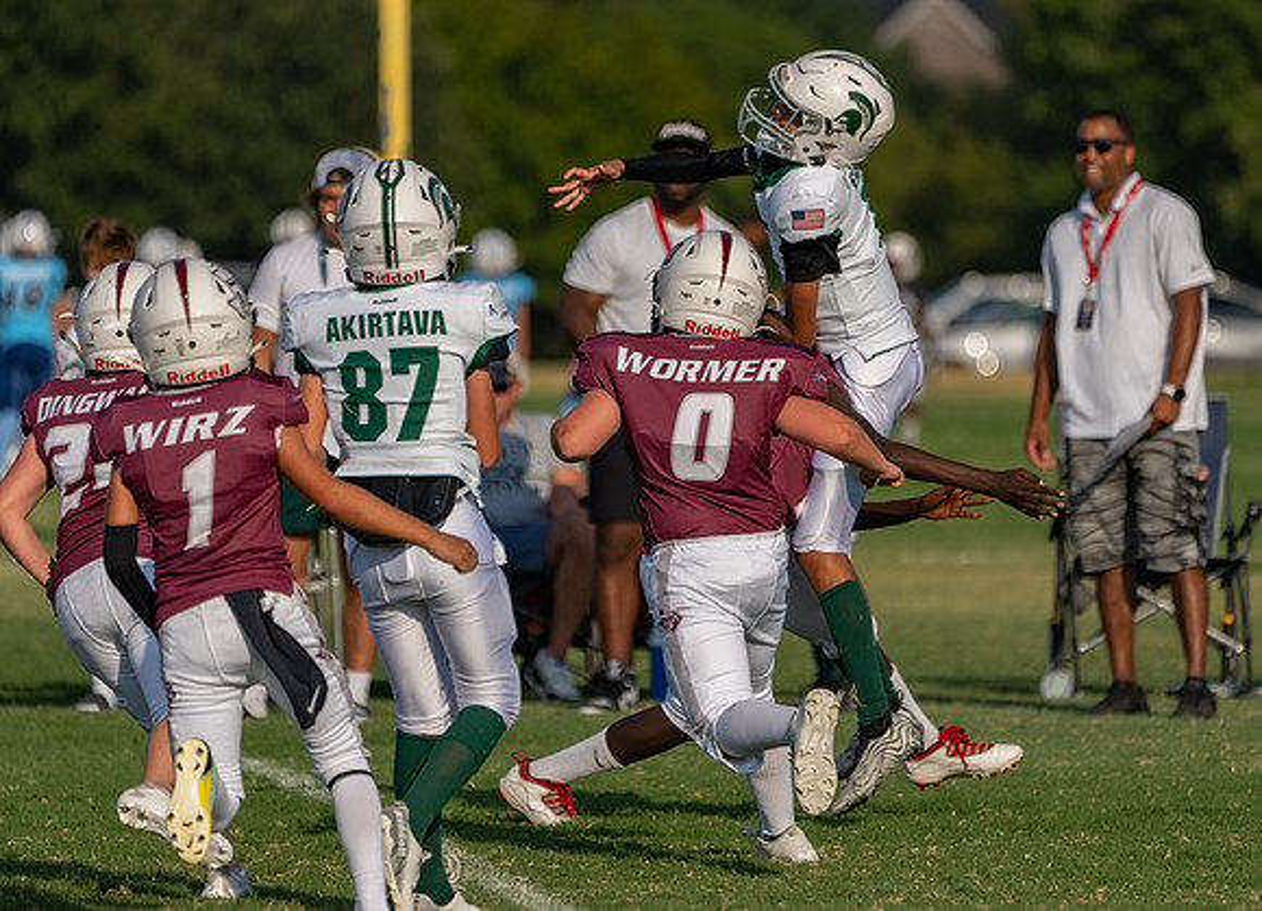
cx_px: 753
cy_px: 410
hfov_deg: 4.1
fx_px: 17426
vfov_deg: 3.0
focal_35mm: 484
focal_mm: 400
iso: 200
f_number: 5.6
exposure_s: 1/1600
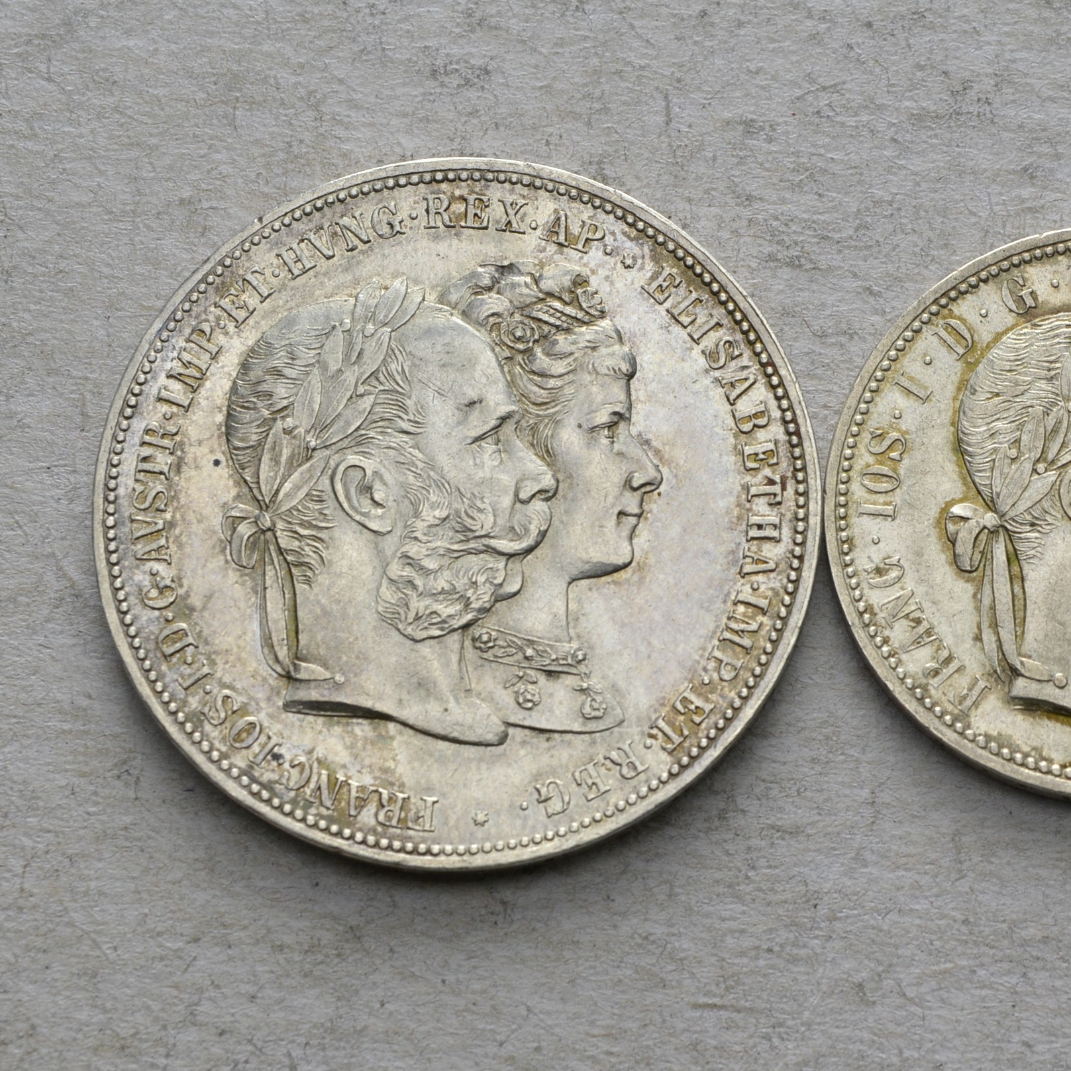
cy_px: 536
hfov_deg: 16.3
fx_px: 3733
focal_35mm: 107
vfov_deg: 16.3
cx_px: 768
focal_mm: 55
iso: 400
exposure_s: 1/250
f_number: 14
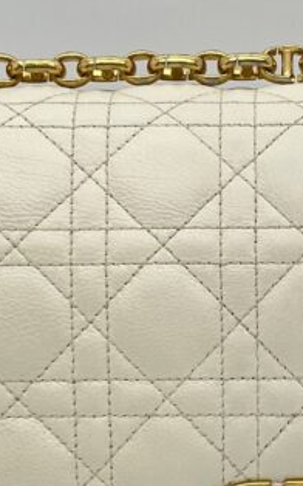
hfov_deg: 14.3
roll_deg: +0.3
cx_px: 314
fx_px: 1190
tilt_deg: -21.1
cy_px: 373
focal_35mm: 90
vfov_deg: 22.8
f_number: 1.5
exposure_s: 1/288
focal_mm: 5.7
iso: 40
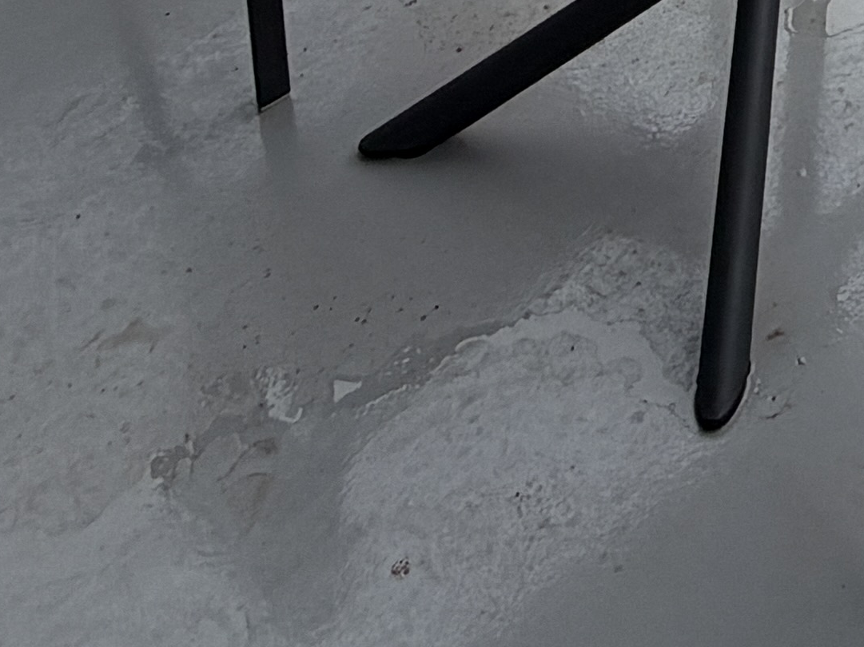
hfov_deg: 20.6
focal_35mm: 74
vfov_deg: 13.3
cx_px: 1443
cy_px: -1003
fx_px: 1846
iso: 25
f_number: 2.2
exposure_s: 1/770
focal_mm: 2.22
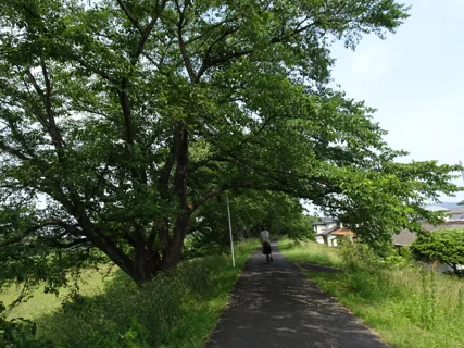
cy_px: 154
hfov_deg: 65.2
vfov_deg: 51.2
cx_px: 213
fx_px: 362
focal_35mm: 27
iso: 80
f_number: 3.5
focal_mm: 4.1
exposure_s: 1/500
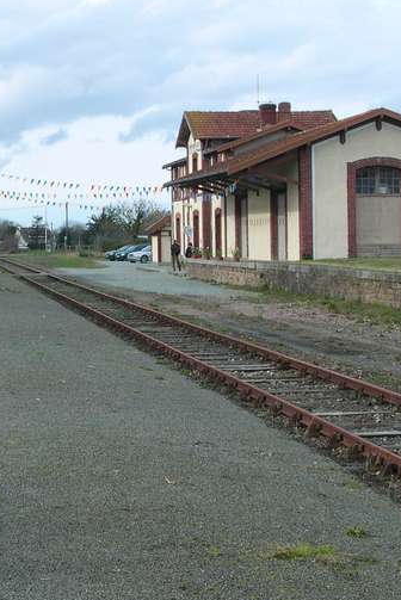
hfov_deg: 16.7
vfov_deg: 25.0
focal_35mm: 81
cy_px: 270
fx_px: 1351
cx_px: 48
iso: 100
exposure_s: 1/151
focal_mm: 7.5
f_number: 5.2
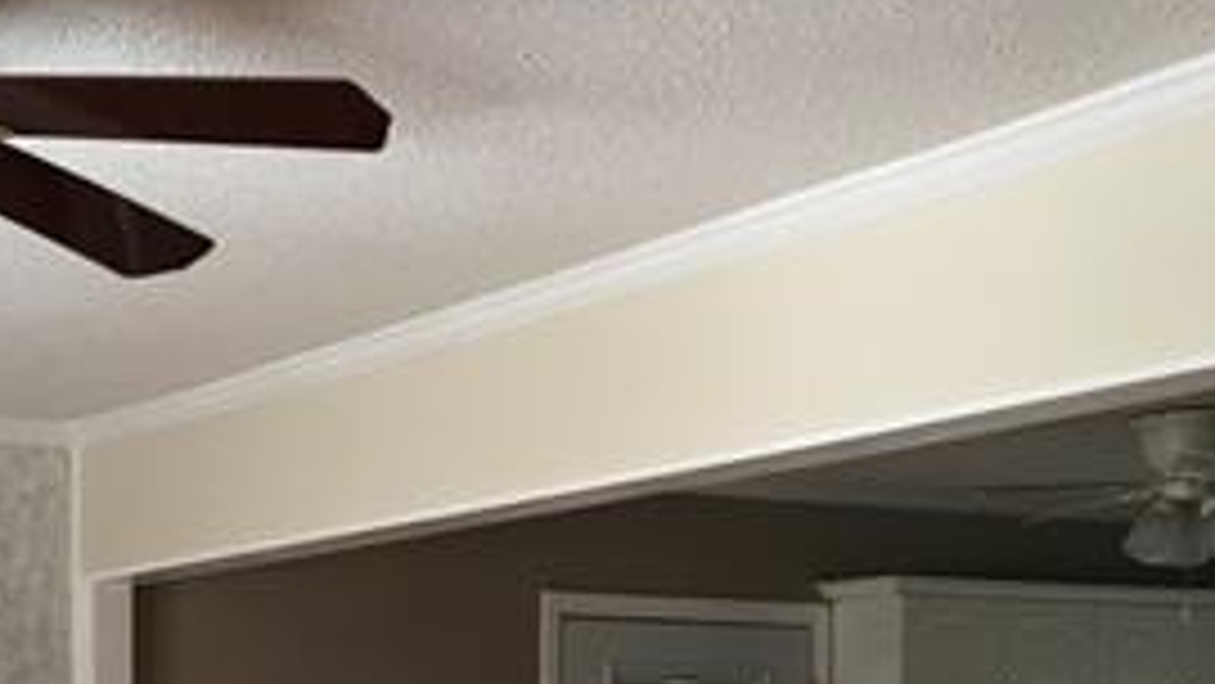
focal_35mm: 75
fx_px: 2417
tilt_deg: -2.1
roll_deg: +0.7
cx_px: 266
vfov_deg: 15.4
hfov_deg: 27.7
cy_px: 882
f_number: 2.2
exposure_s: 1/30
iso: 40
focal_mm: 4.15
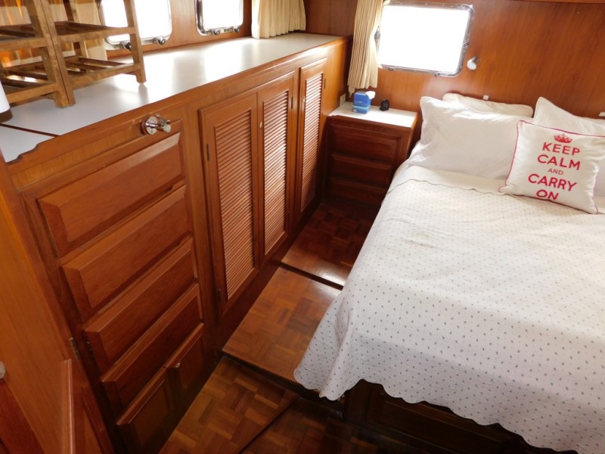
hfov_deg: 73.9
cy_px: 227
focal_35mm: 23
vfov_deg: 58.9
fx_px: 402
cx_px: 302
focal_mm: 4
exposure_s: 1/30
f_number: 3
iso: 200
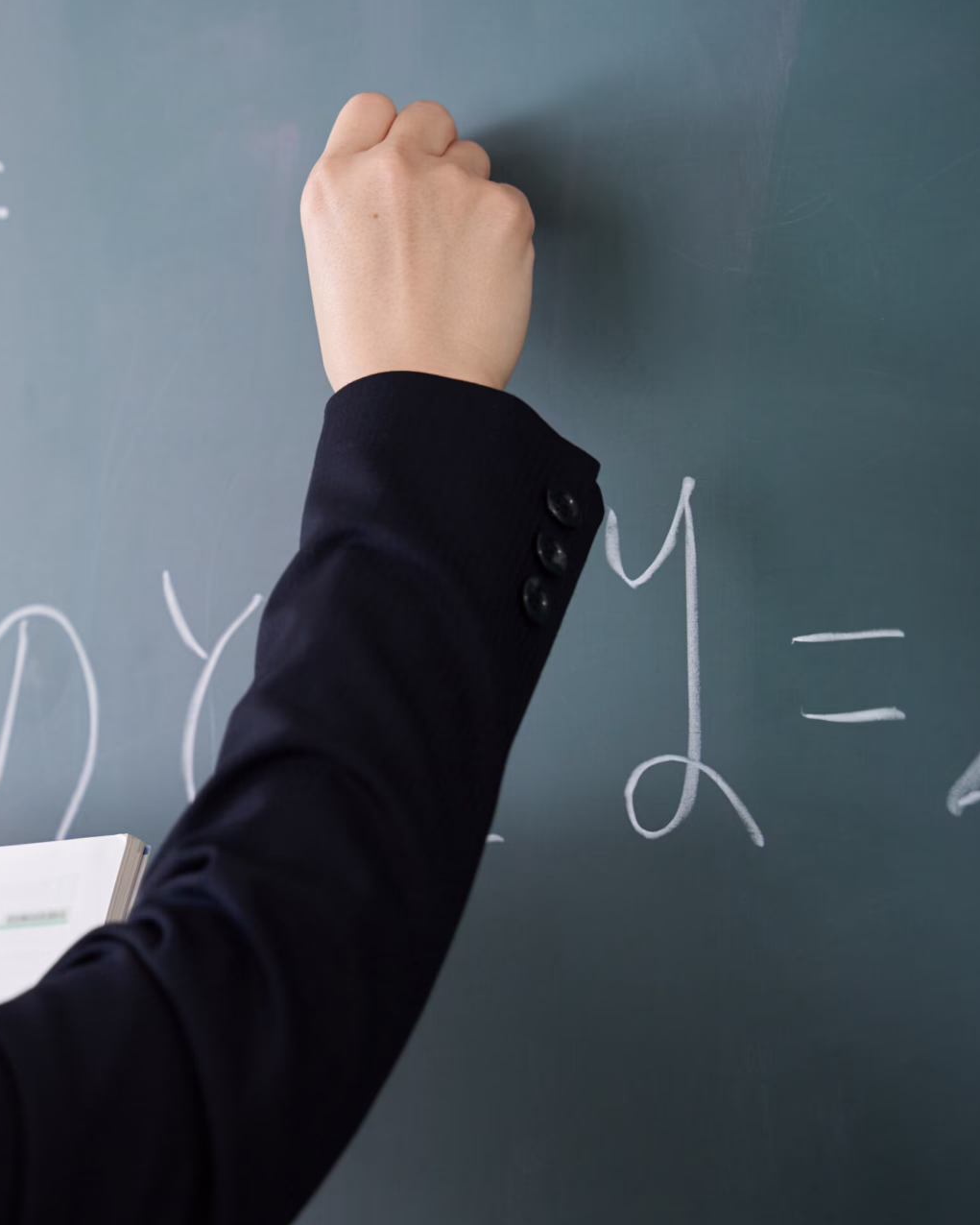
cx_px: 70
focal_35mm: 96
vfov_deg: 20.0
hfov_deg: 15.8
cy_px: 612
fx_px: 3480
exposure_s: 1/100
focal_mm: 68
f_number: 4
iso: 500
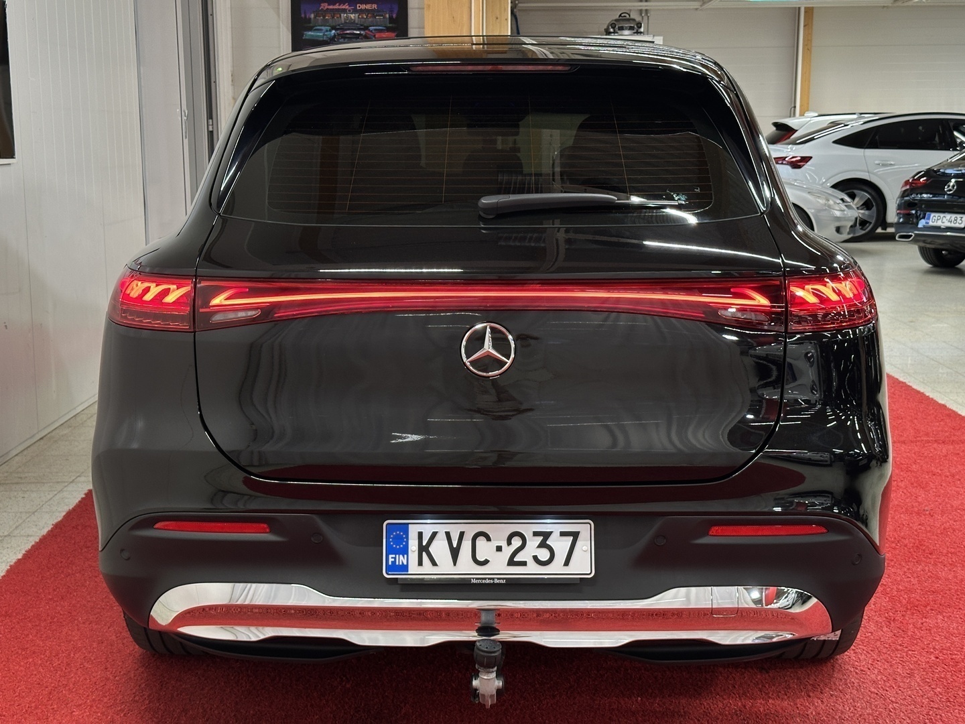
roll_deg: -0.1
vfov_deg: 30.3
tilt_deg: -8.9
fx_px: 1338
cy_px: 362
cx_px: 482
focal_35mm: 48
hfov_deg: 39.7
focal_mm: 6.86
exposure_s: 1/50
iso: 80
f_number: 1.78
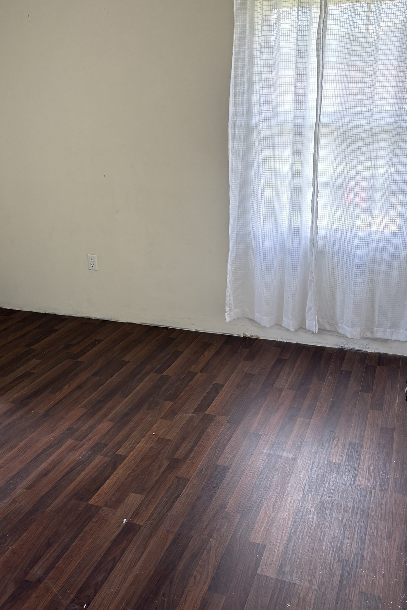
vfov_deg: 54.4
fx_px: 593
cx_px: 196
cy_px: 298
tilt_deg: -16.7
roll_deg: -0.8
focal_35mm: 35
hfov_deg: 37.9
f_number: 1.6
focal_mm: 5.96
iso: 50
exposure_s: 1/142
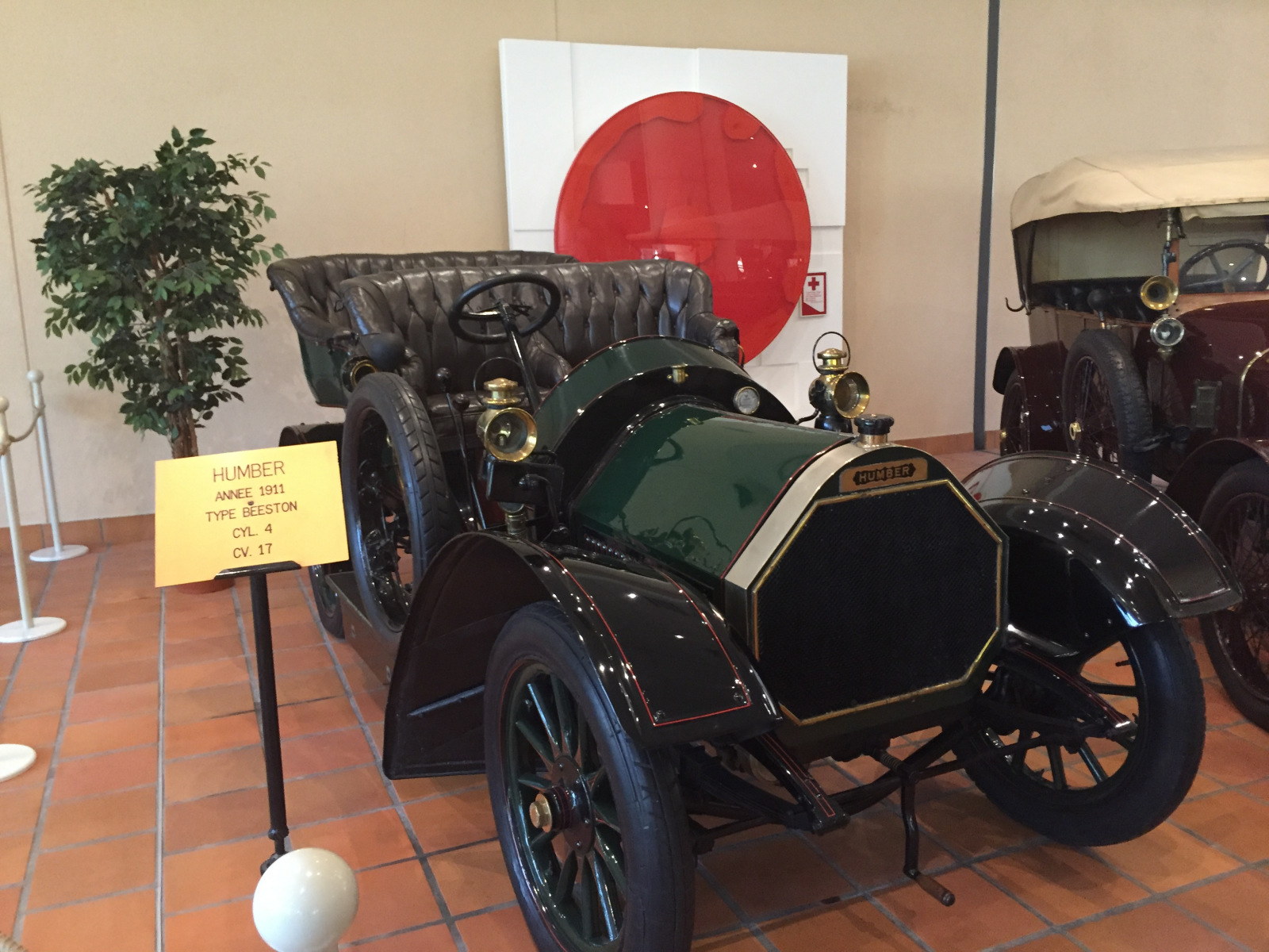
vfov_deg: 48.2
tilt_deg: -10.1
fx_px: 1063
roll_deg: +1.1
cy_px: 476
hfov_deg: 61.7
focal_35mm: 29
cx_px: 634
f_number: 2.2
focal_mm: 4.15
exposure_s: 1/25
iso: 250
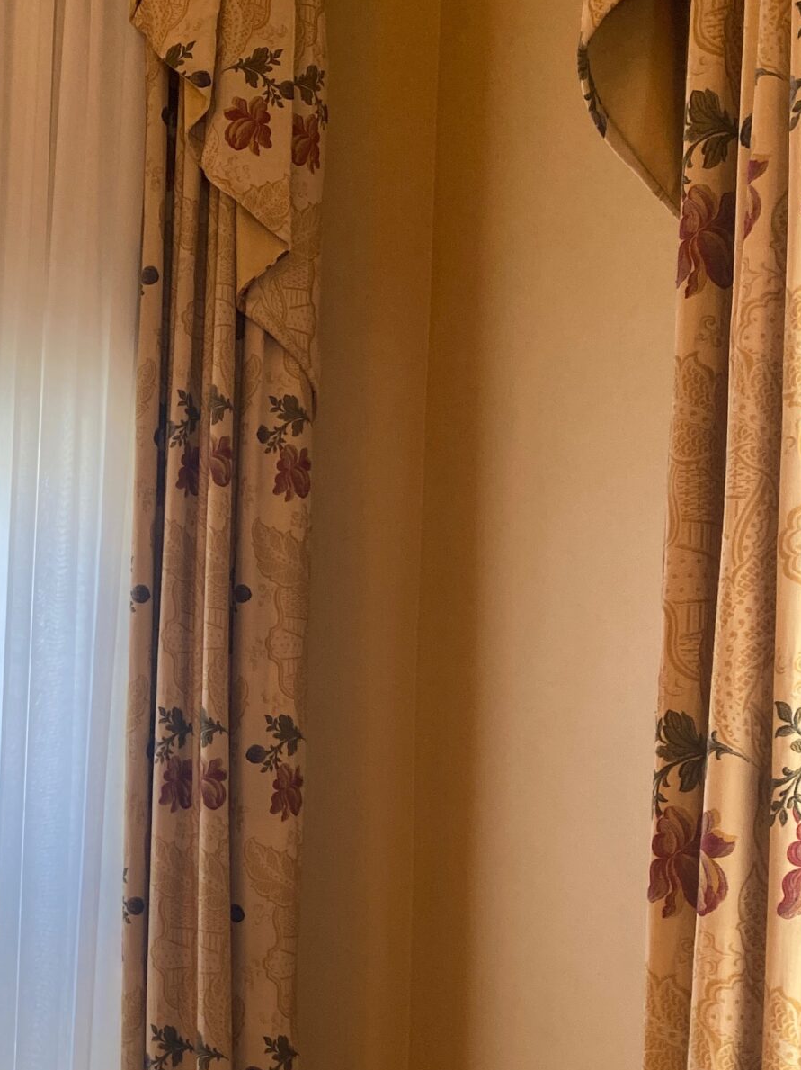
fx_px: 1729
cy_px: 752
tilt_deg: +0.7
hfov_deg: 24.6
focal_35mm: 56
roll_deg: -2.3
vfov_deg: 33.9
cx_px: -37
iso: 100
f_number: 1.8
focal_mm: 4.25
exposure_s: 1/120
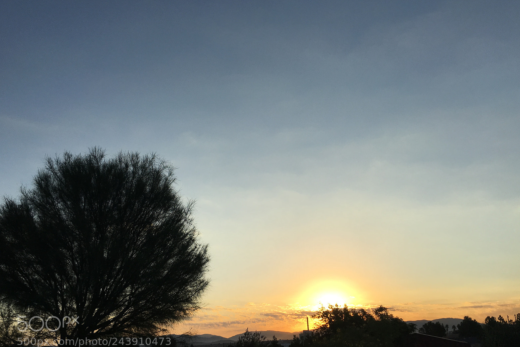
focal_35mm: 31
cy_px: 167
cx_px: 264
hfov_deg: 60.3
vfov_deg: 42.3
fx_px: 448
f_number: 2.2
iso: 25
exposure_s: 1/1425
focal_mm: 4.15
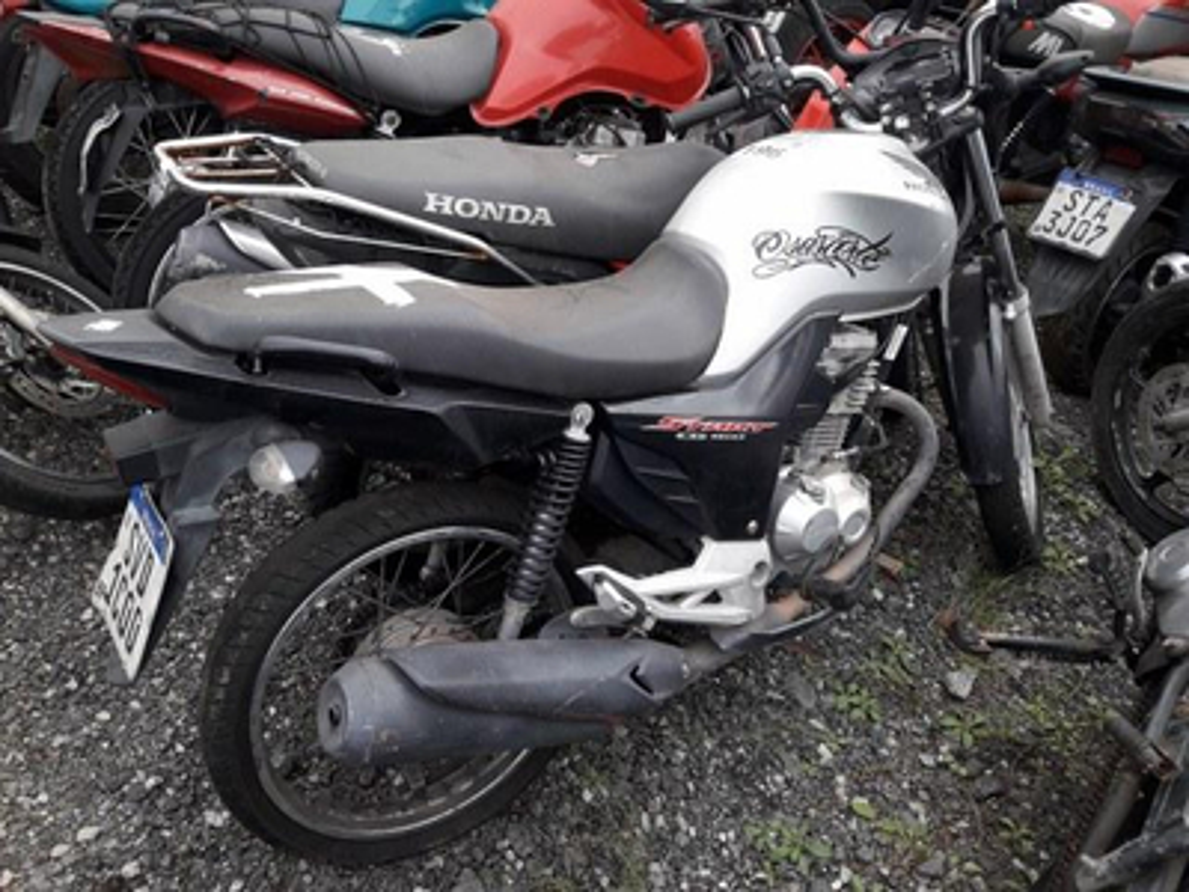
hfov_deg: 63.4
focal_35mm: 28
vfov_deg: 49.7
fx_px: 962
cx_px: 594
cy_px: 446
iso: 40
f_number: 1.9
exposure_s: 1/360
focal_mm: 3.7
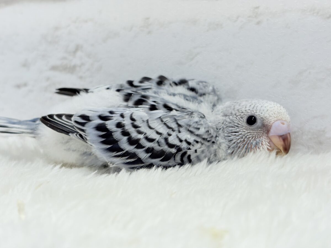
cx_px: 166
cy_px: 124
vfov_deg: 28.0
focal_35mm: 52
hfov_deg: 36.8
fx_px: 497
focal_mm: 5.96
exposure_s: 1/100
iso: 100
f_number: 1.6
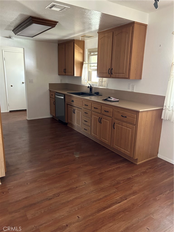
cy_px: 116
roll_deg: -1.9
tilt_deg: -14.0
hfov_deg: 53.1
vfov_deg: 67.3
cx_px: 87
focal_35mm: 26
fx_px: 174
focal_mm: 5.7
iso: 500
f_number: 1.5
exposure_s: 1/49
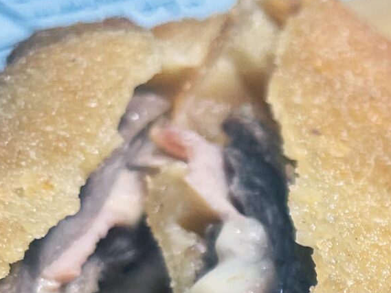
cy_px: 487
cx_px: 756
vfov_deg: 11.9
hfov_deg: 14.3
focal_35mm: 117
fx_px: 1322
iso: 32
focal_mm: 5.1
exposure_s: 1/120
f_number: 1.6
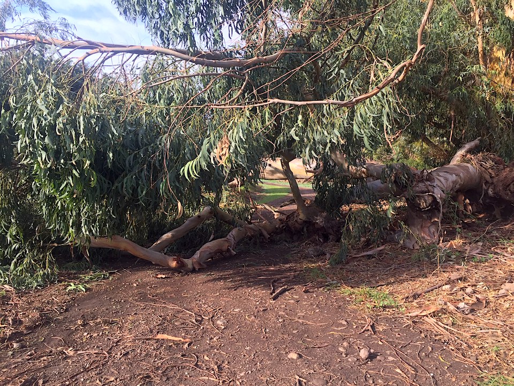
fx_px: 431
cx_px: 257
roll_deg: -2.7
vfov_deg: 48.2
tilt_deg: -0.2
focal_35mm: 29
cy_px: 193
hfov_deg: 61.7
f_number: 2.2
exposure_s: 1/380
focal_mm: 4.15
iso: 32
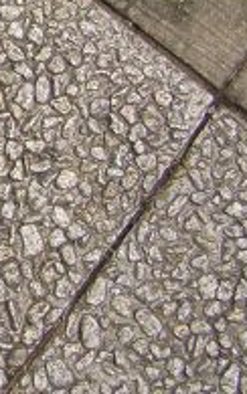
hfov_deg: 9.4
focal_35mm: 122
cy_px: 6
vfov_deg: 16.8
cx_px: -375
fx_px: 1313
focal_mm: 5.8
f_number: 2.6
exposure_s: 1/80
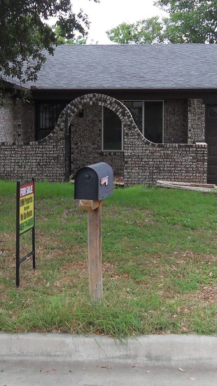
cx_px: 110
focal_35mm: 73
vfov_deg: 29.0
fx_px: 747
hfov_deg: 16.5
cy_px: 179
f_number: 3.5
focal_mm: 6.3
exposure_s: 1/250
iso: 80
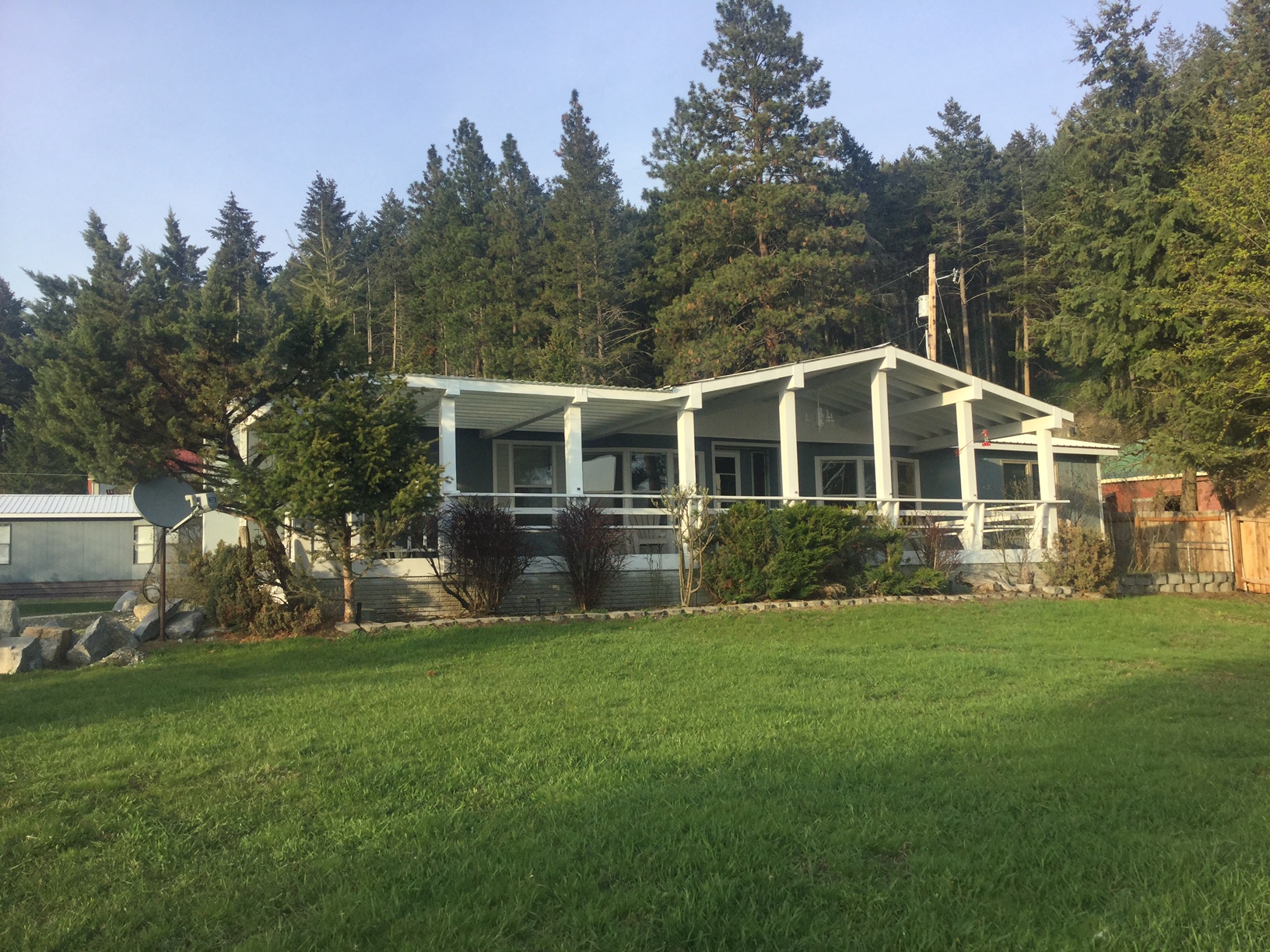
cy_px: 476
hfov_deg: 58.4
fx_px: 1137
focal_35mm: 31
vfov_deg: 45.4
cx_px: 635
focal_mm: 3.3
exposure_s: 1/479
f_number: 2.4
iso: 25
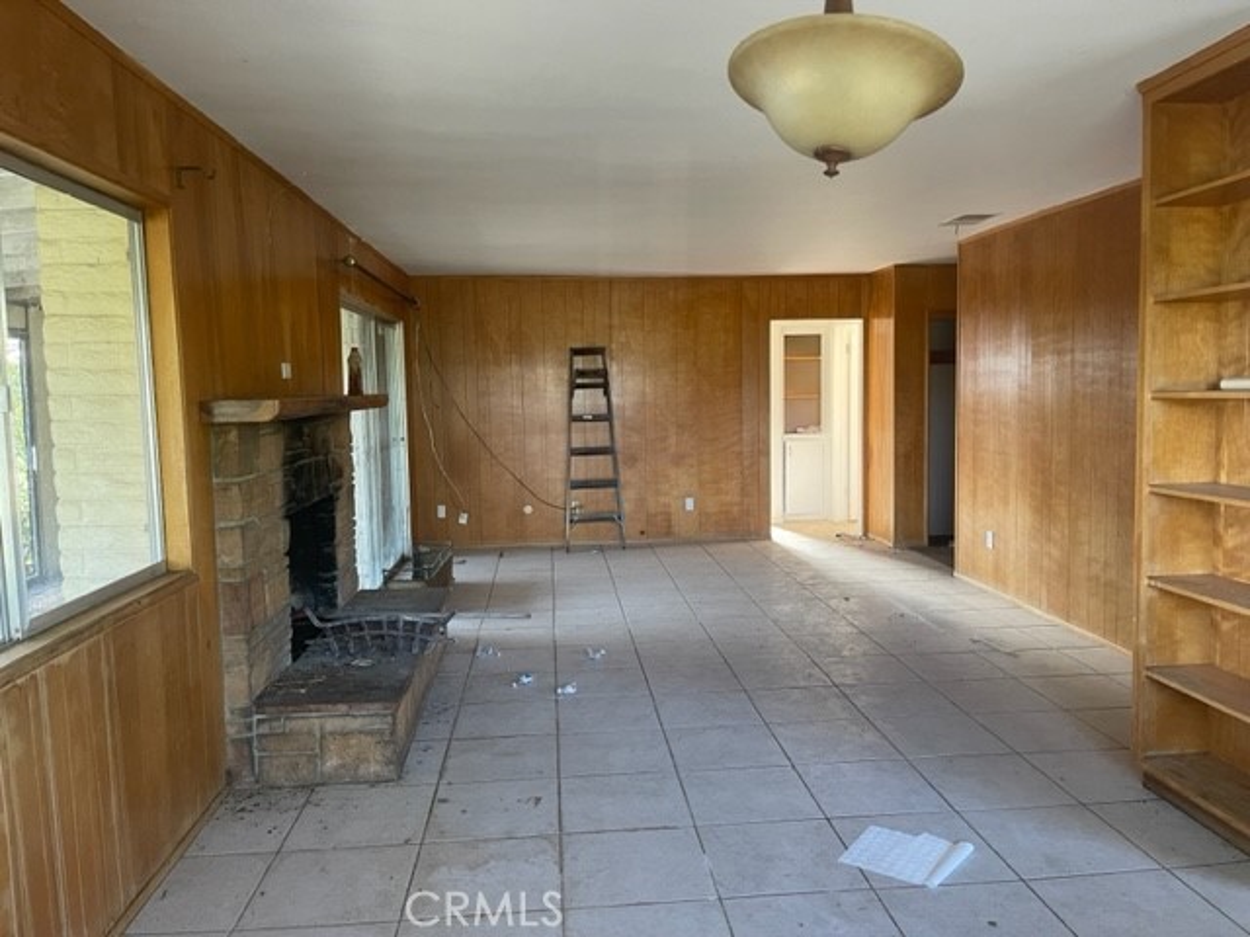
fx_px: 939
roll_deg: +0.4
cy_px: 468
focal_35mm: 26
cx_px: 625
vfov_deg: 53.1
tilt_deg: -4.6
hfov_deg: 67.3
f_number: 1.6
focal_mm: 5.1
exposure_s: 1/76
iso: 125
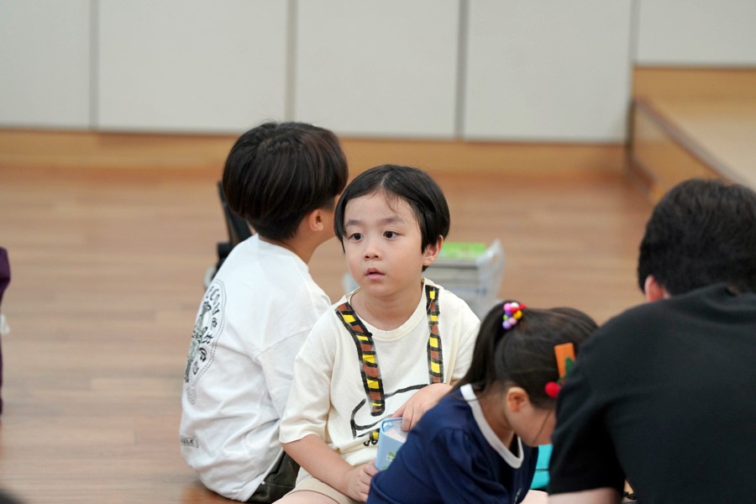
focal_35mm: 200
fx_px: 4200
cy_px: 252
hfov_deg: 10.3
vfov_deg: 6.9
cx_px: 378
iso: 2500
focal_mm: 200
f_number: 4
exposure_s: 1/250
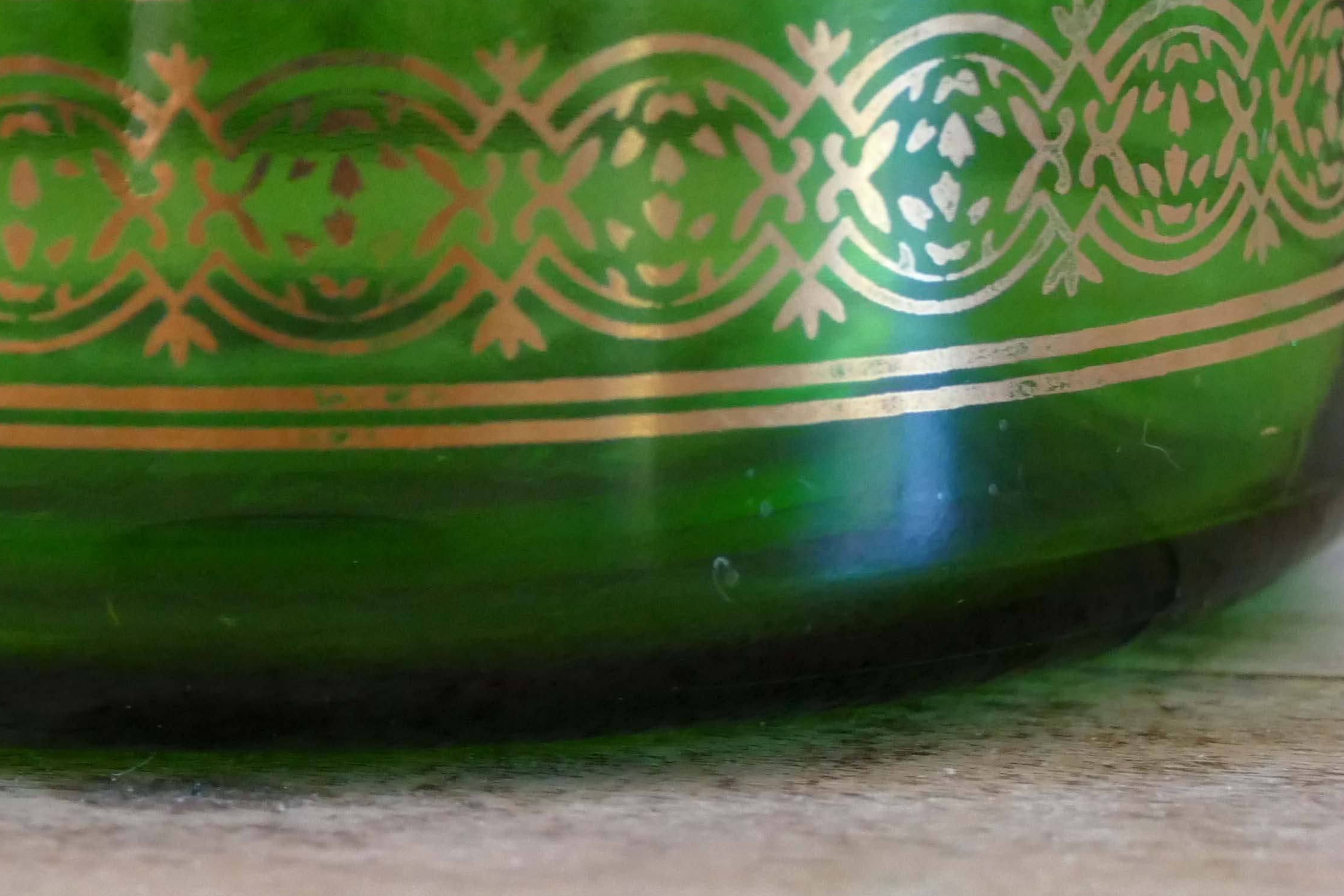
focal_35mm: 187
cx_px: 365
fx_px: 6981
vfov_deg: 7.3
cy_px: 231
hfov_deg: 11.0
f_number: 3.7
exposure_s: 1/80
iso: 1600
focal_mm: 28.21
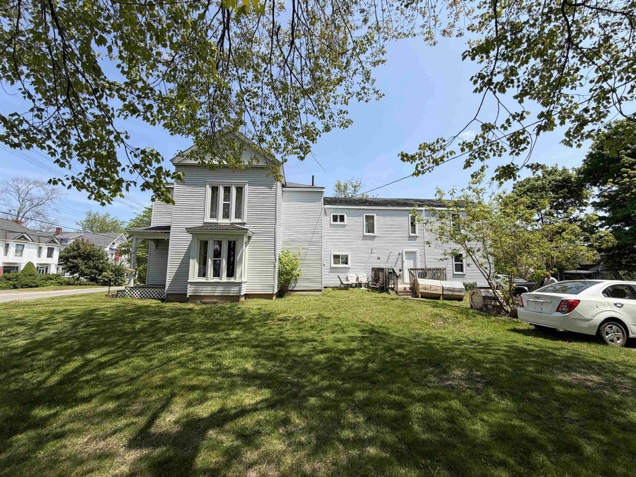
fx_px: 257
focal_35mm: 14
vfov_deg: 85.7
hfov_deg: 102.1
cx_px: 318
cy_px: 238
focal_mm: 2.22
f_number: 2.2
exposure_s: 1/770
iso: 25
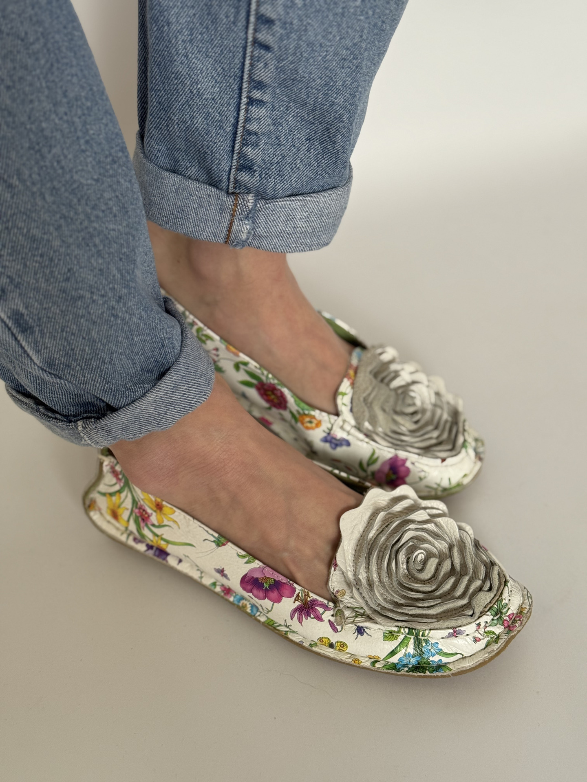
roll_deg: +6.7
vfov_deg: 39.7
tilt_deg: -43.3
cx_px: 294
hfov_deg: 30.3
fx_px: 1085
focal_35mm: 48
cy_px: 391
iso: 100
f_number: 1.78
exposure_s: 1/63
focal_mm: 6.76
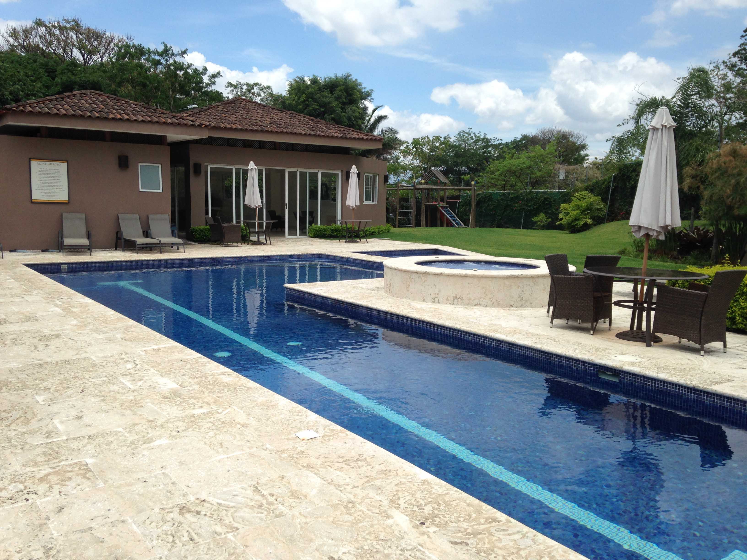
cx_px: 374
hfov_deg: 55.4
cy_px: 280
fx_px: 712
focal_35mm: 33
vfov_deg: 42.9
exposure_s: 1/1695
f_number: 2.4
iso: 50
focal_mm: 4.12
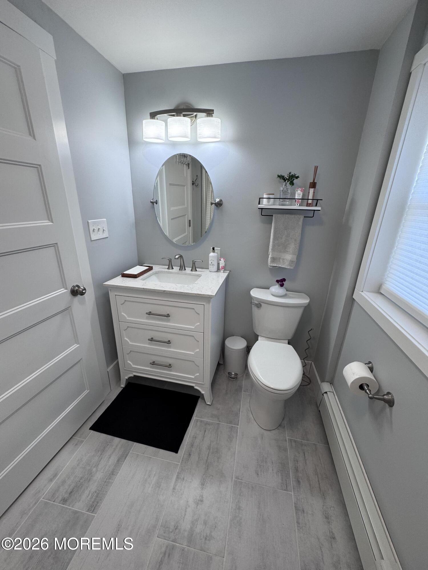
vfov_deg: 102.1
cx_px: 214
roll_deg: -1.0
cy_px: 285
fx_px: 231
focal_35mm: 14
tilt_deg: -20.2
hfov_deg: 85.7
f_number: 2.2
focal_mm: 2.22
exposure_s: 1/120
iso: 80
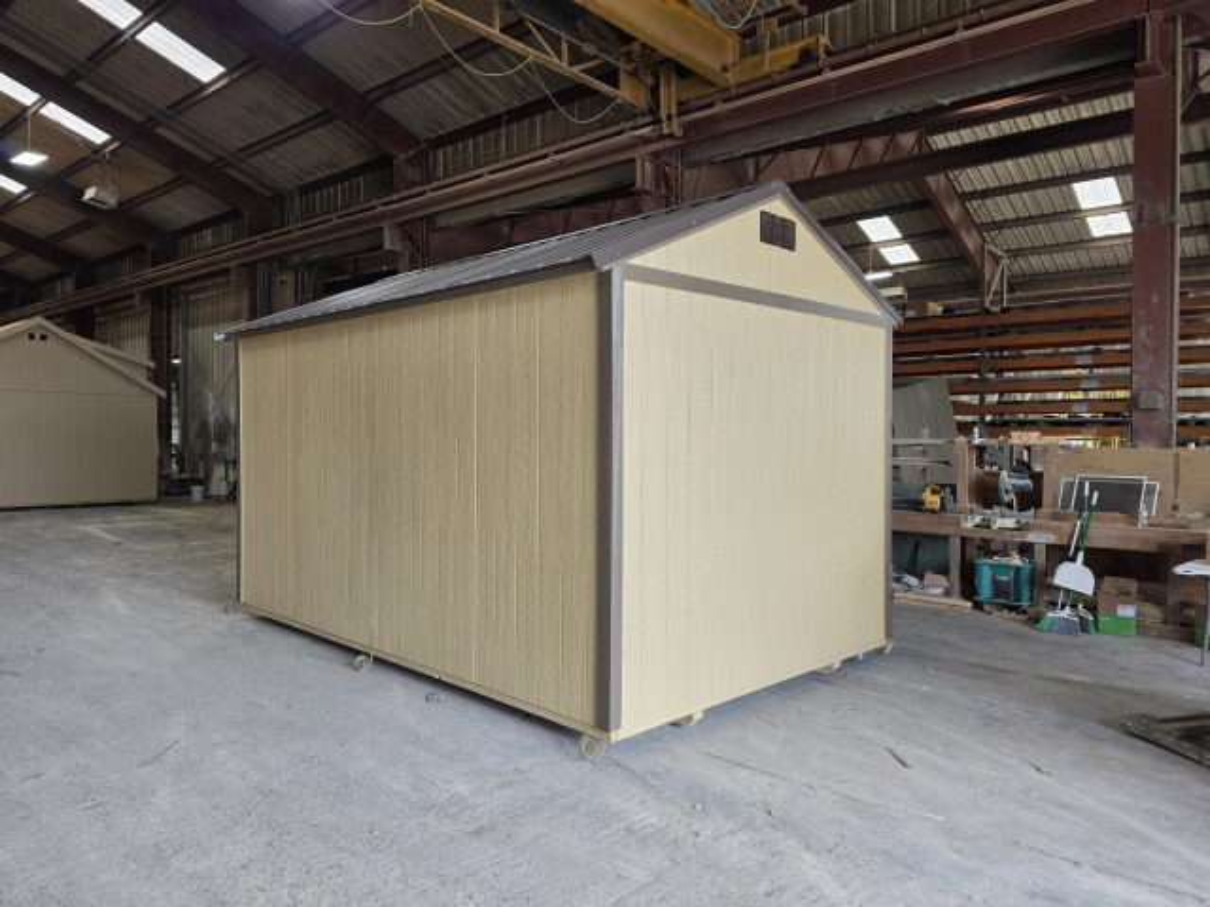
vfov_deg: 58.9
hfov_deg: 73.9
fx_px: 804
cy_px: 454
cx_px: 605
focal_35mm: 23
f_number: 1.4
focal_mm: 6.5
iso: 64
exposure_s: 1/180
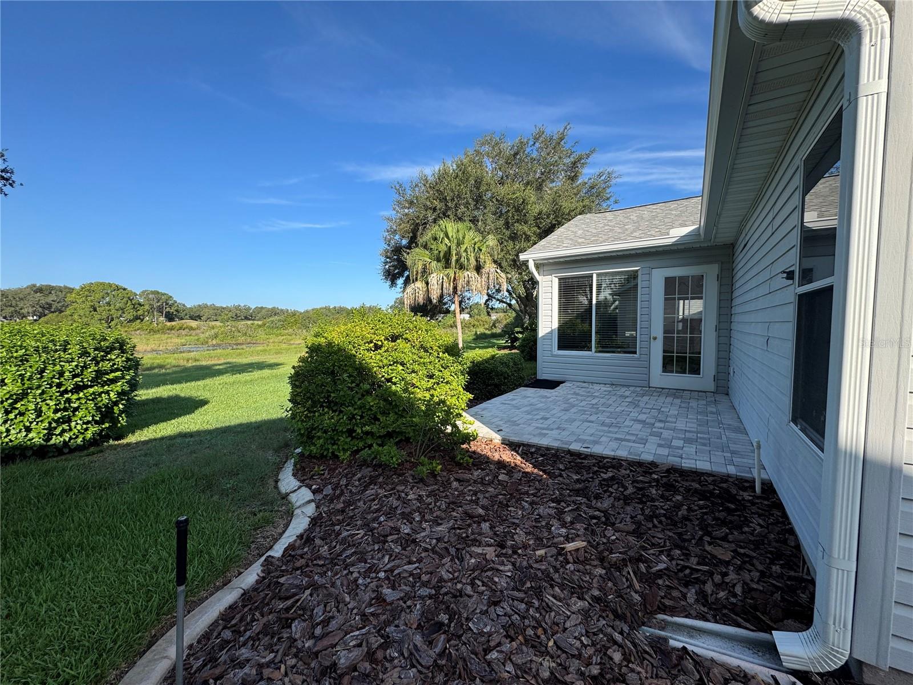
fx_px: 369
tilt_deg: -3.2
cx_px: 456
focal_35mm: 14
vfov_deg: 85.7
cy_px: 342
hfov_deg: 102.1
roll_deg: +0.6
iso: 50
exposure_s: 1/1048
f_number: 2.2
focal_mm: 2.22
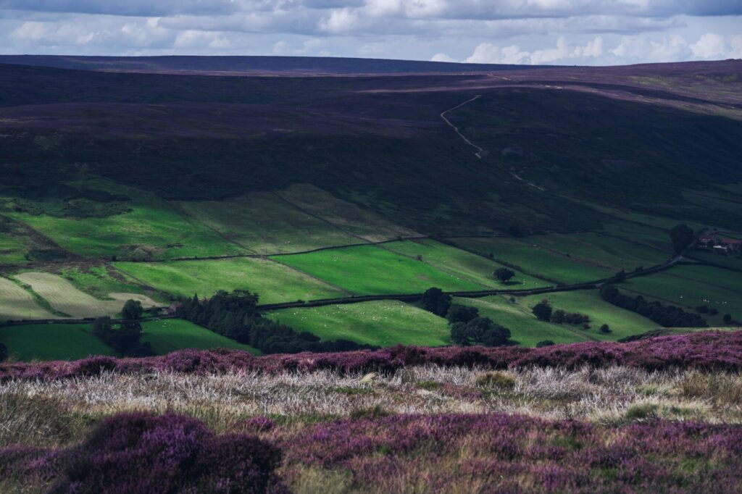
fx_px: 2967
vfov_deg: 9.5
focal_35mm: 144
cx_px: 371
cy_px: 247
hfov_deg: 14.3
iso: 100
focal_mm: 144
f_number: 10
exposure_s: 1/200
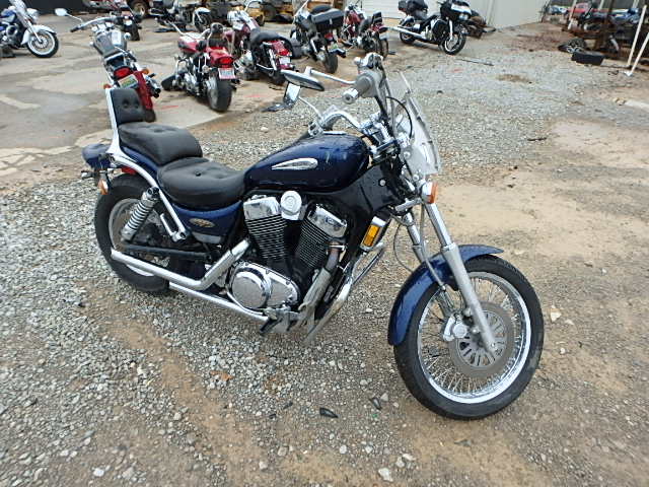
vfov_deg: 63.4
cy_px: 244
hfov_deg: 79.0
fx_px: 394
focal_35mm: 21
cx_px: 324
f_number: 3.5
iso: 125
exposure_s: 1/200
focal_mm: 3.7
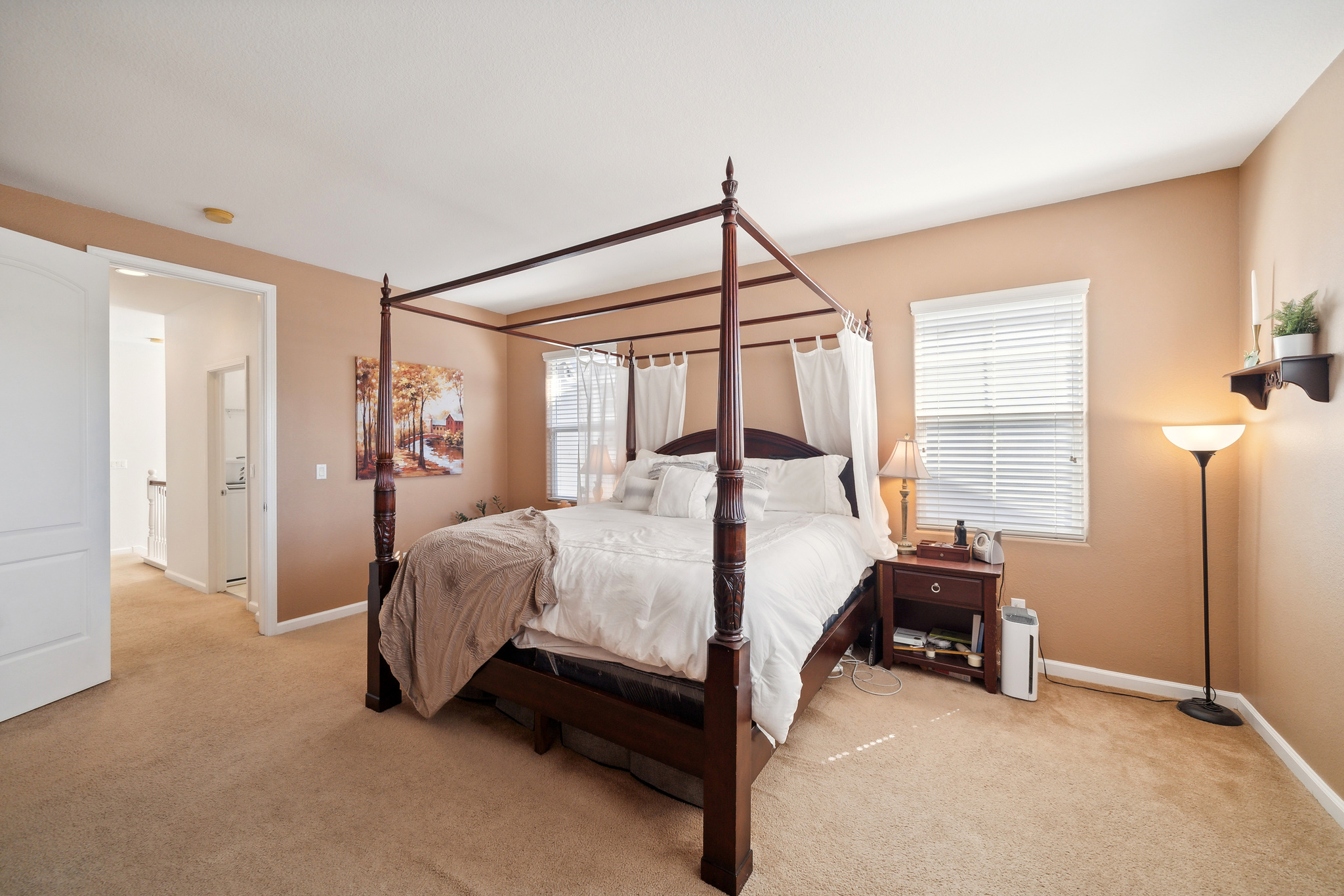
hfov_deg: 108.3
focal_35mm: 13
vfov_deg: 85.4
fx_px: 485
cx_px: 672
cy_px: 448
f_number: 4
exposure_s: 1/60
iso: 200
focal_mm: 13
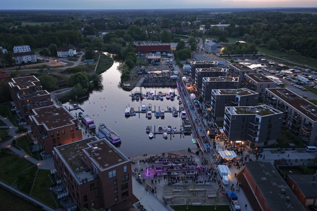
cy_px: 106
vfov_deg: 46.4
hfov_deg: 65.5
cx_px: 158
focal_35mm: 28
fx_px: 246
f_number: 2
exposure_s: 1/5
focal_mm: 14.45
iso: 160
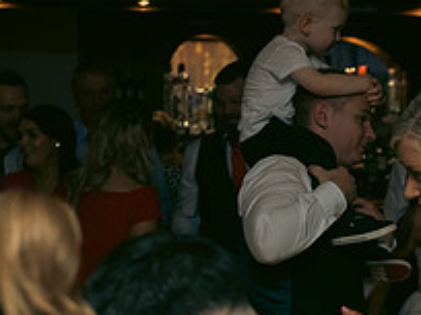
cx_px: 448
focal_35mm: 137
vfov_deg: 10.8
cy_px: 258
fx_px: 1666
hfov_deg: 14.1
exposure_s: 1/160
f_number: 3.5
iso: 500
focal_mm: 50
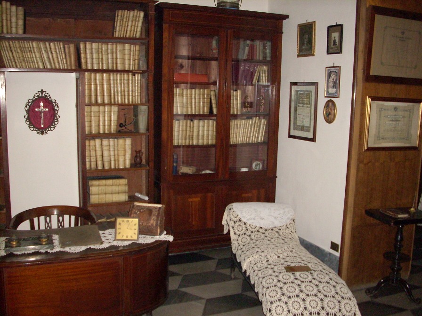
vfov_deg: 38.7
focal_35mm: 37
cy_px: 158
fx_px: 451
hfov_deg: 50.1
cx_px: 211
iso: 400
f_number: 2.8
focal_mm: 6.2
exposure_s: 1/60
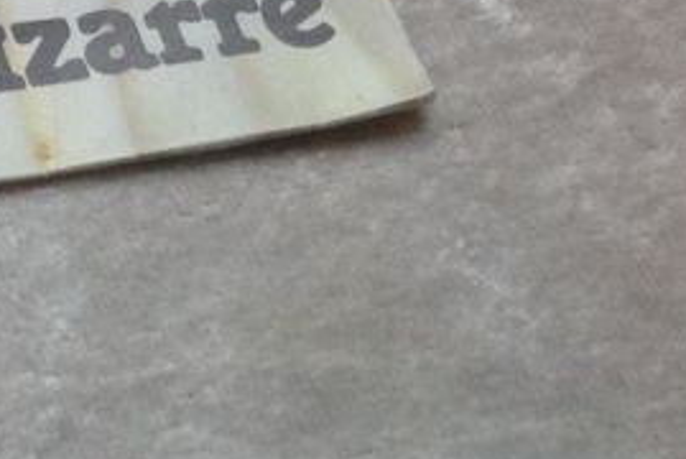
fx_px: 2575
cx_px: -576
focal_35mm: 135
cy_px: -432
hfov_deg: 13.5
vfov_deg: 9.6
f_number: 2.4
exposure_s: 1/15
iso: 100
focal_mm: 4.28
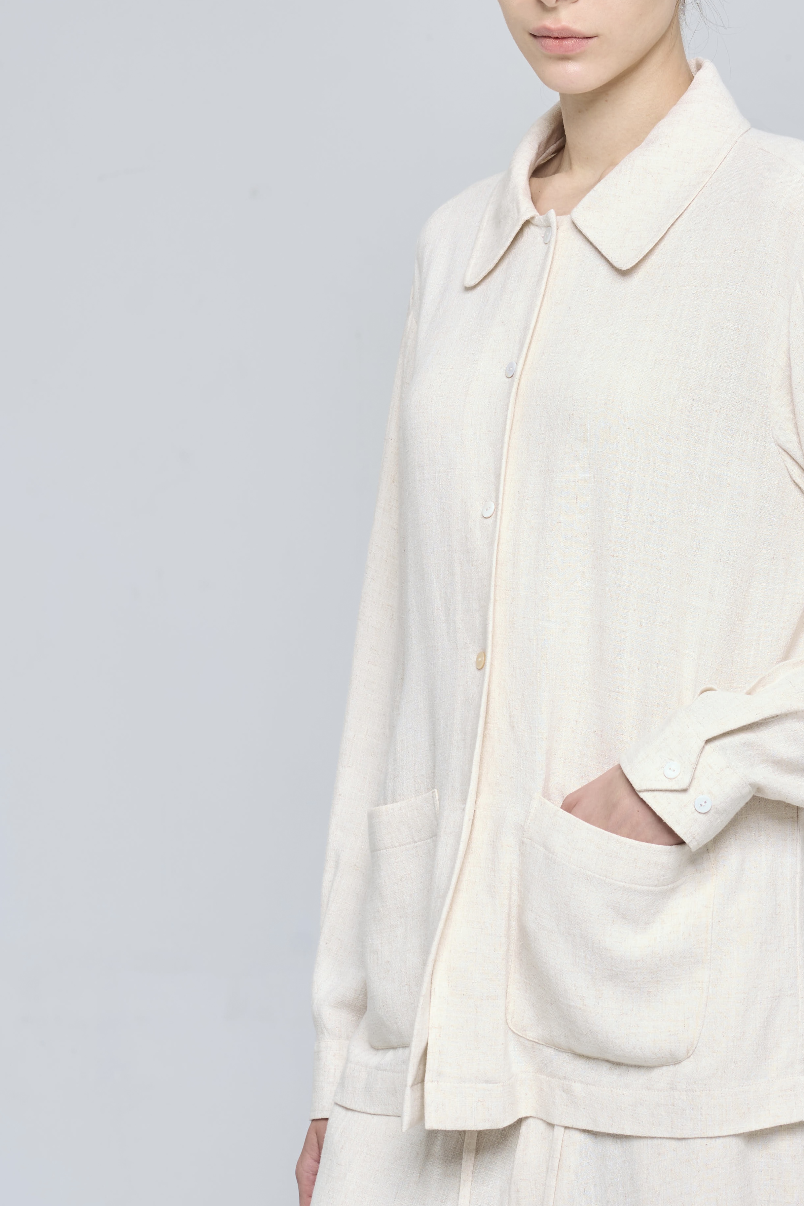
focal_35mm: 139
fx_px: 4656
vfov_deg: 14.8
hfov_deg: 9.9
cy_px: 629
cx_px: 605
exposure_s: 1/125
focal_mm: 85
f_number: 8
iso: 200
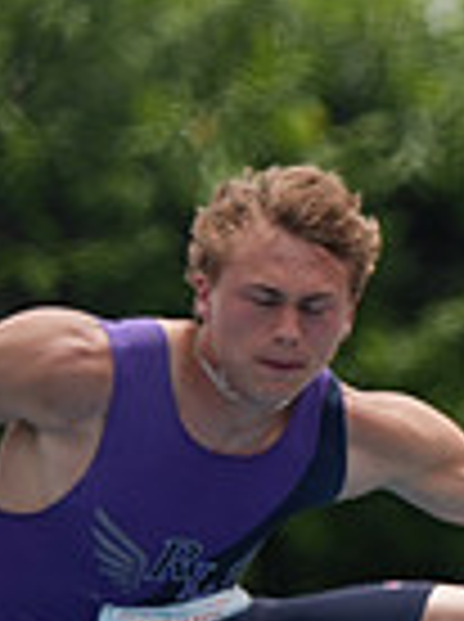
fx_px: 43618
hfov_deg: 0.6
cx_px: 1198
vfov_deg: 0.8
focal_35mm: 2433
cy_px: 569
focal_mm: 600
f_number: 6.3
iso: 500
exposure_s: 1/2000
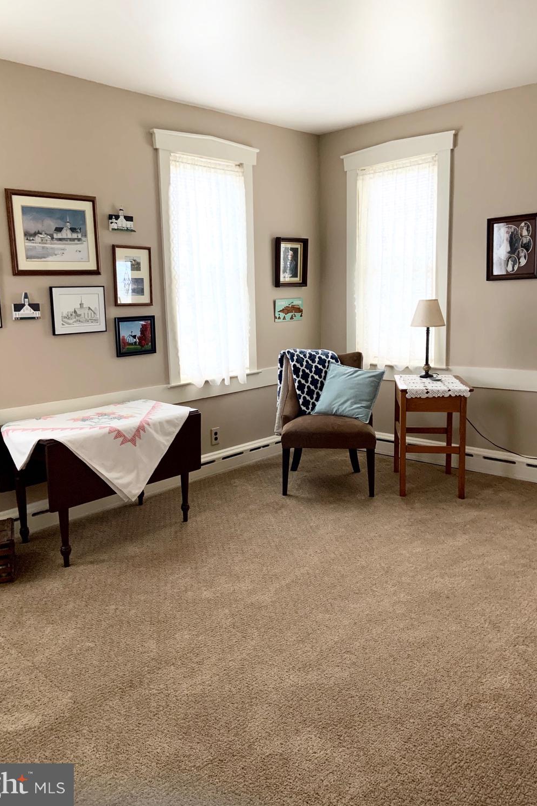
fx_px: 626
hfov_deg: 46.4
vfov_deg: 65.5
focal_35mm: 28
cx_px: 251
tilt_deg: -8.2
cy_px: 391
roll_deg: +0.9
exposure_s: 1/60
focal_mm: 4.25
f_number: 1.8
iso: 320
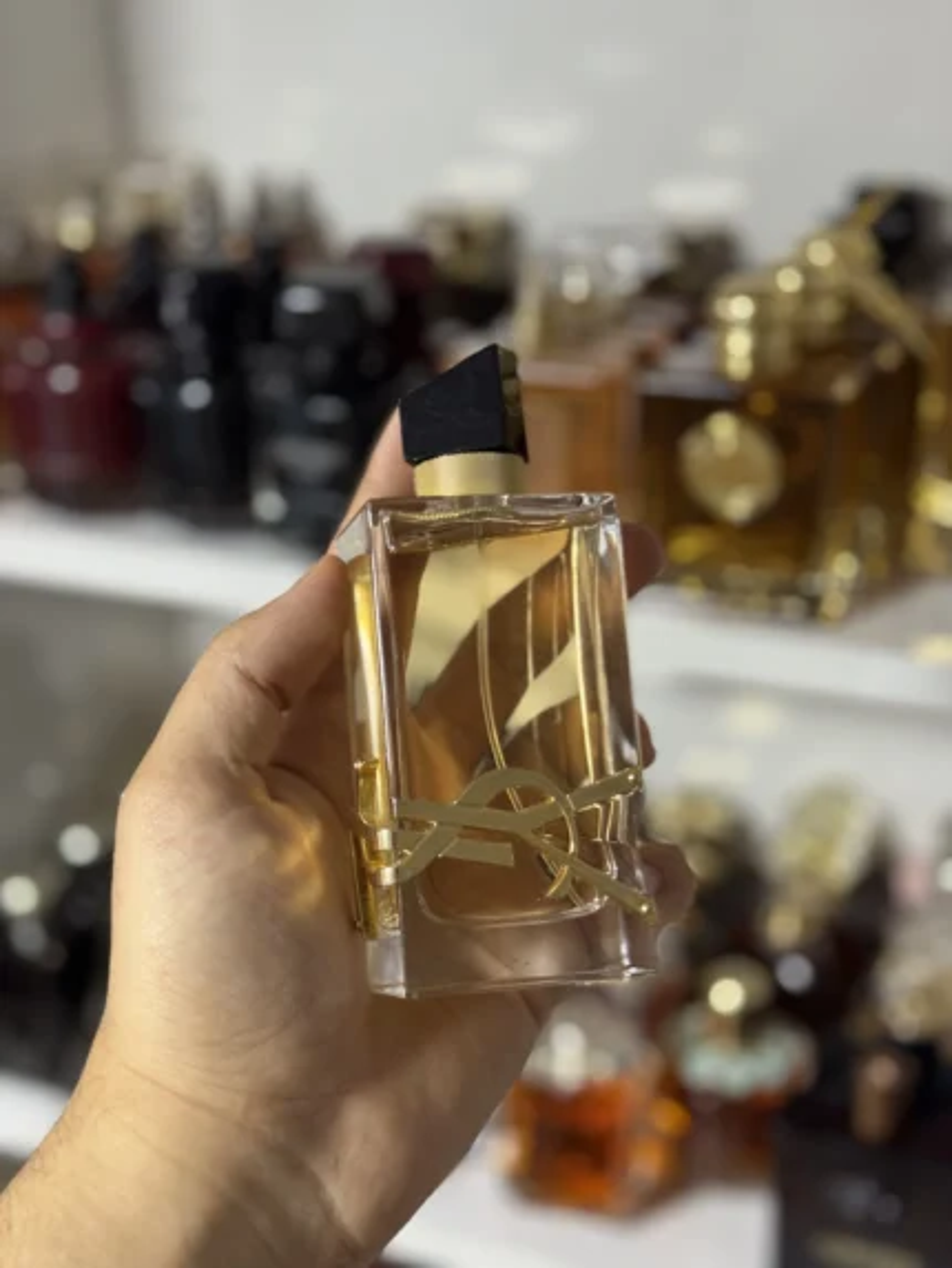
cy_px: 634
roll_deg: +0.7
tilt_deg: -24.9
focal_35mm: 48
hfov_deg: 30.3
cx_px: 476
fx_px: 1759
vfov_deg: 39.6
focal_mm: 6.76
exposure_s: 1/50
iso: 160
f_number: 1.78
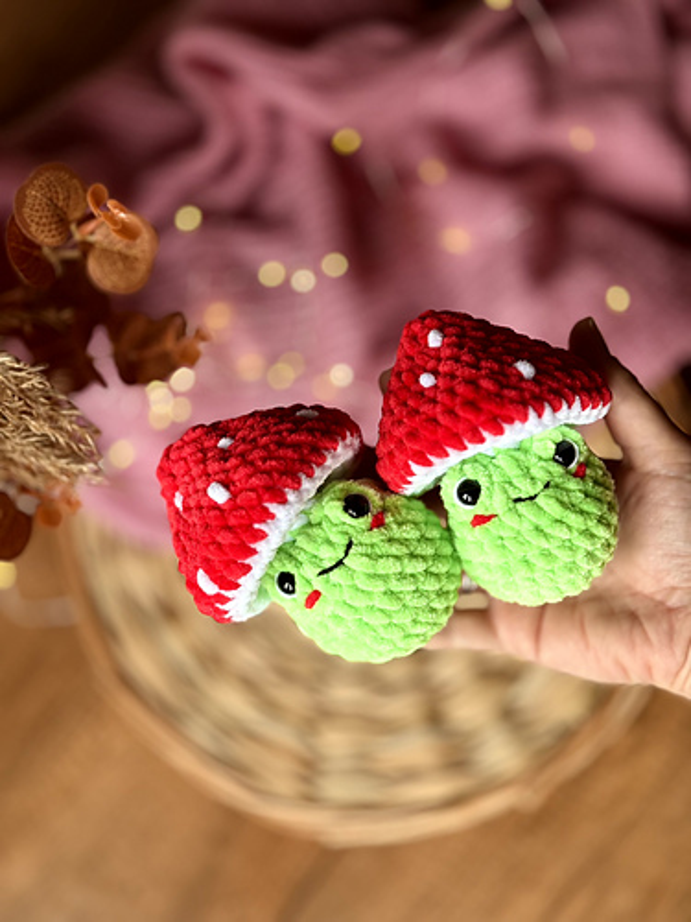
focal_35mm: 48
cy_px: 461
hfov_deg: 30.3
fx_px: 1278
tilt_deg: -69.5
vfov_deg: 39.7
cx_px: 346
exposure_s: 1/121
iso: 80
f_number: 1.78
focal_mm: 6.76
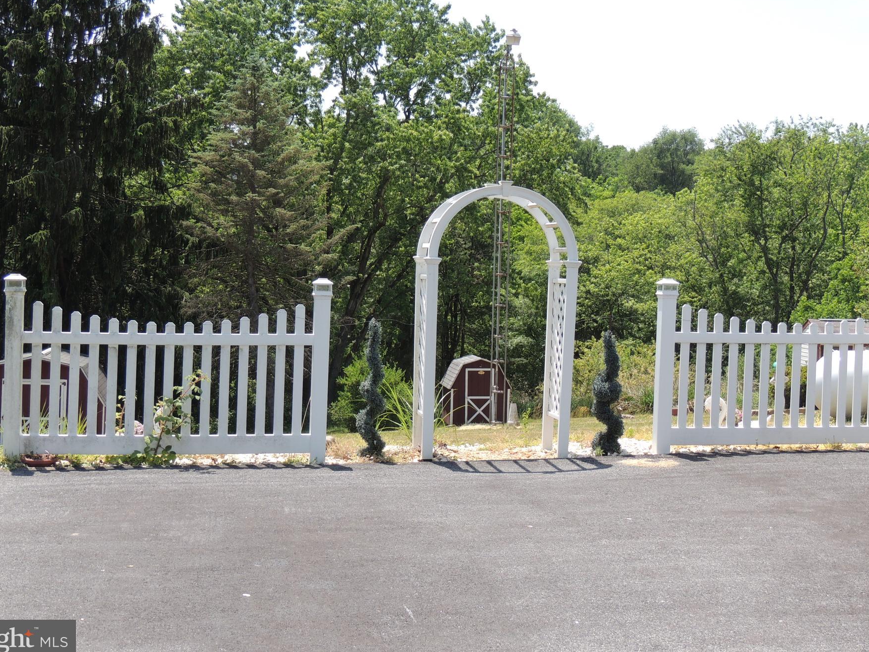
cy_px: 279
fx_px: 1381
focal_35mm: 55
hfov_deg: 34.9
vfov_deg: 26.5
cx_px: 460
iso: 100
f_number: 3.5
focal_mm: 8.3
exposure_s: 1/500
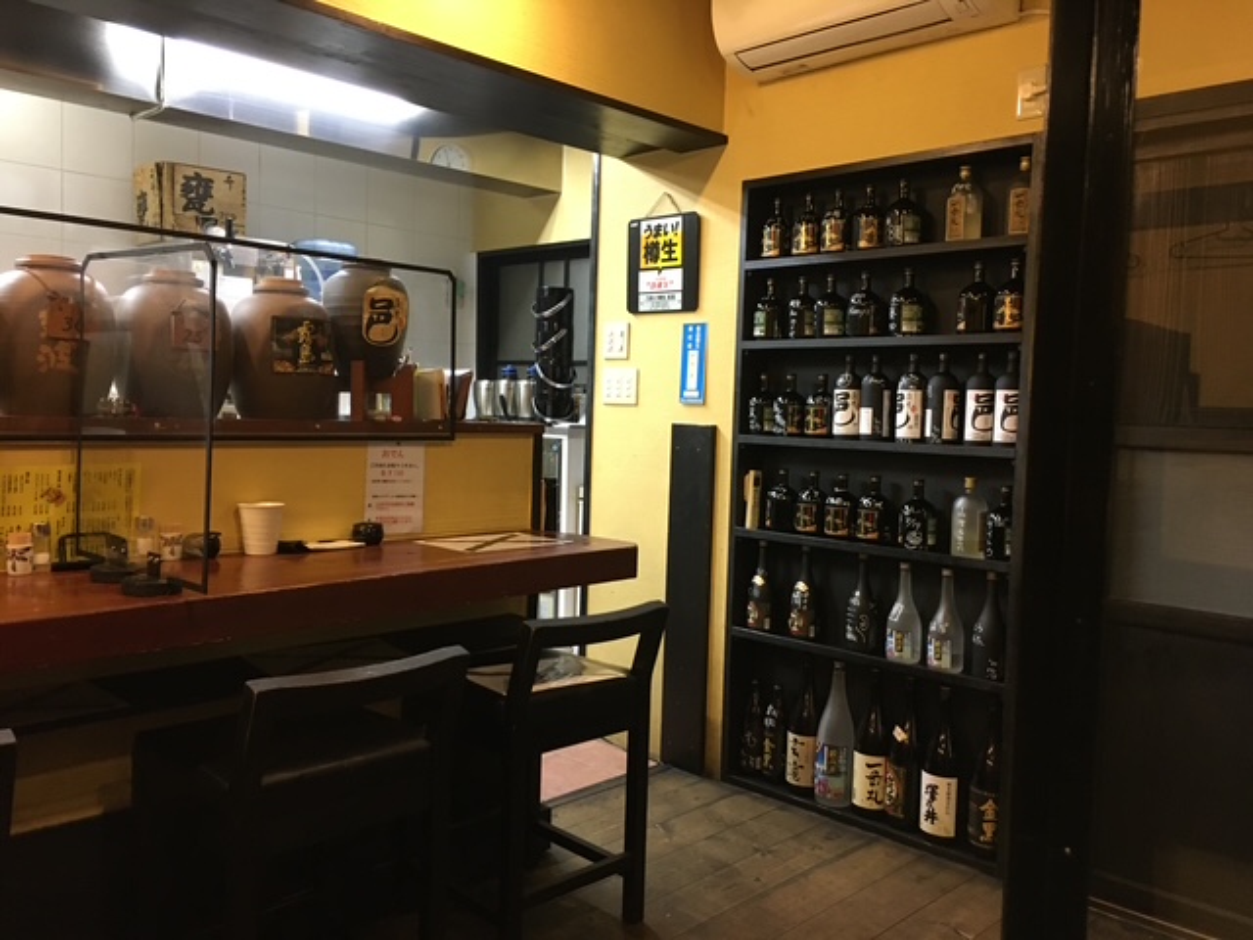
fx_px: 1050
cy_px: 470
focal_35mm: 29
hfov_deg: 61.7
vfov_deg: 48.2
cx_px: 626
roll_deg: -2.1
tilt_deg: -3.3
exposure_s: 1/20
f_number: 2.2
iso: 200
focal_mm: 4.15
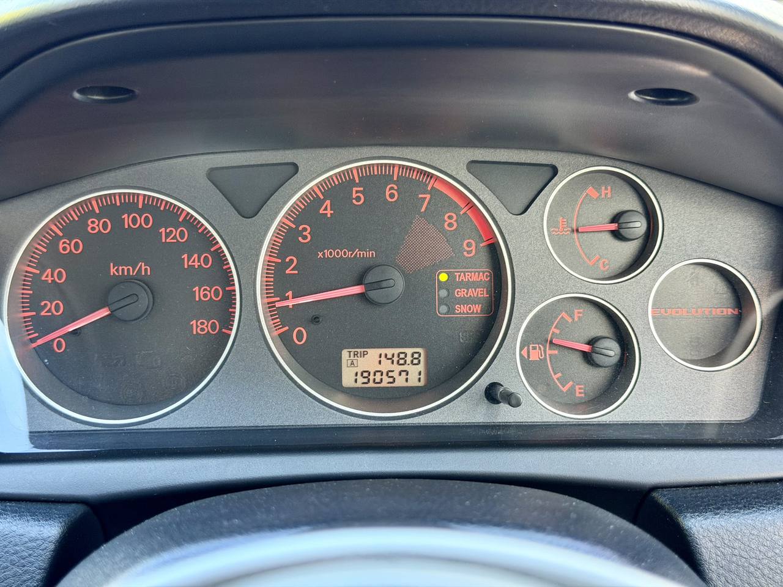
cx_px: 392
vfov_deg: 30.3
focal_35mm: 48
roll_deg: +0.9
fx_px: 1086
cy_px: 294
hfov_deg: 39.7
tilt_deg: -22.4
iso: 250
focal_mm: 6.76
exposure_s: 1/60
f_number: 1.78
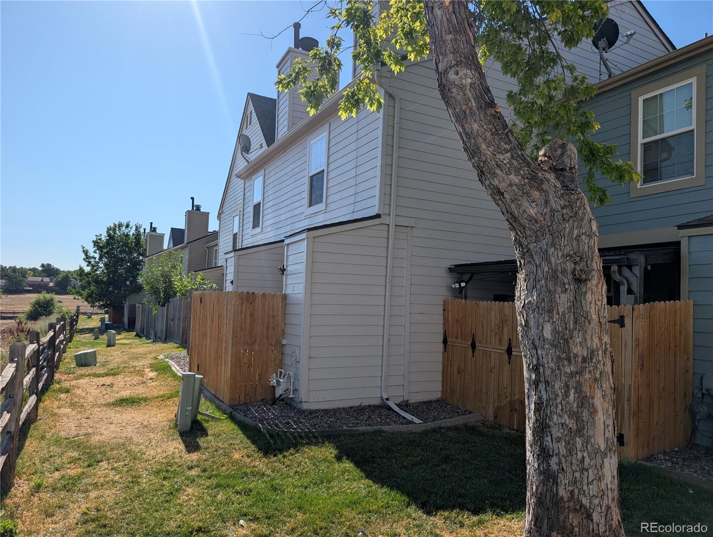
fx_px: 495
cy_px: 268
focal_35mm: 24
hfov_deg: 71.5
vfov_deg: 56.9
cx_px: 356
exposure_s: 1/1541
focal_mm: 6.9
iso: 22
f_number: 1.68
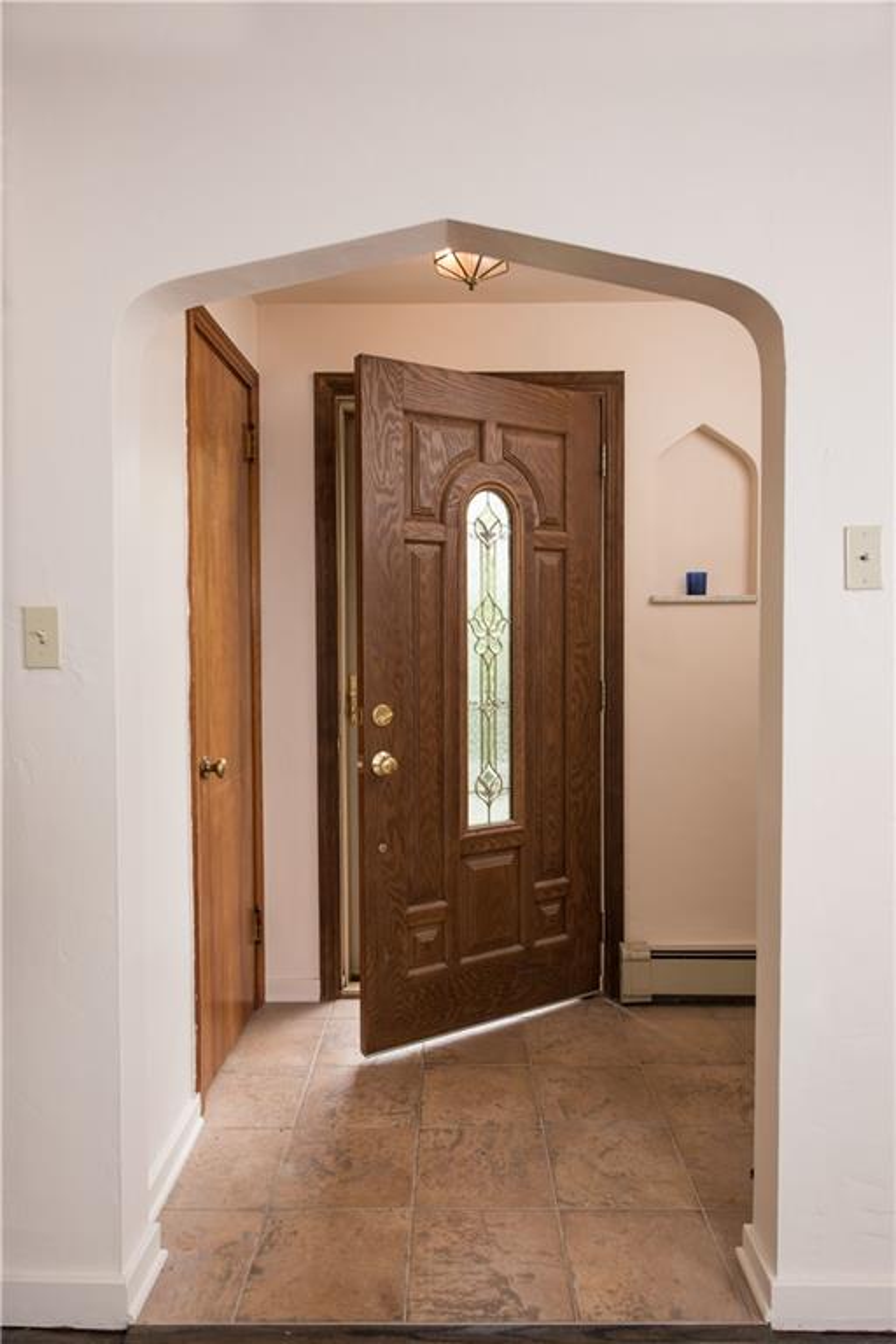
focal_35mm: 24
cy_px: 672
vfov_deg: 73.7
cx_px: 448
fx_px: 896
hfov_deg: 53.1
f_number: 7.1
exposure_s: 1/50
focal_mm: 24
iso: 320
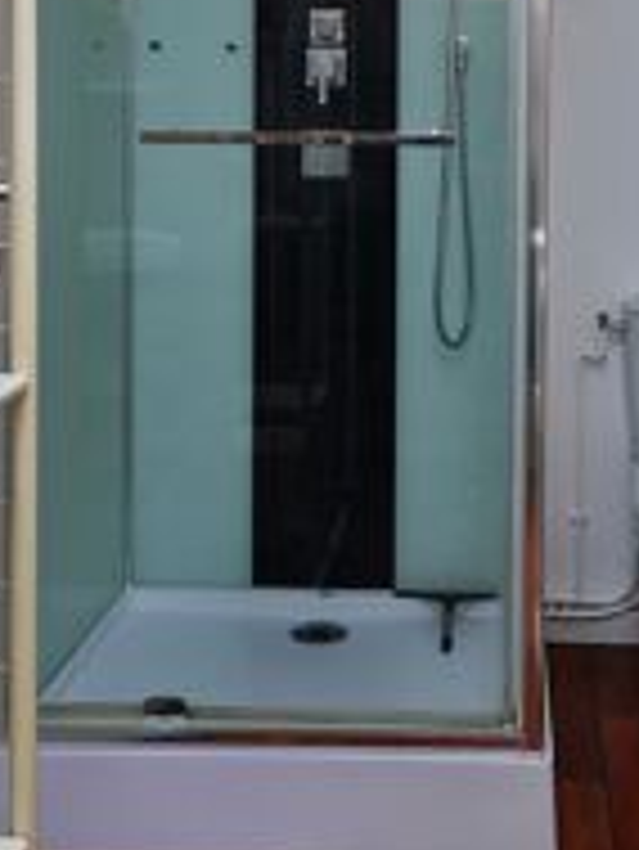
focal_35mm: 61
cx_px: 432
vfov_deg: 30.9
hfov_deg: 23.9
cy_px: 169
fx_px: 1500
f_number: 1.8
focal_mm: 4.75
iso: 50
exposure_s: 1/185
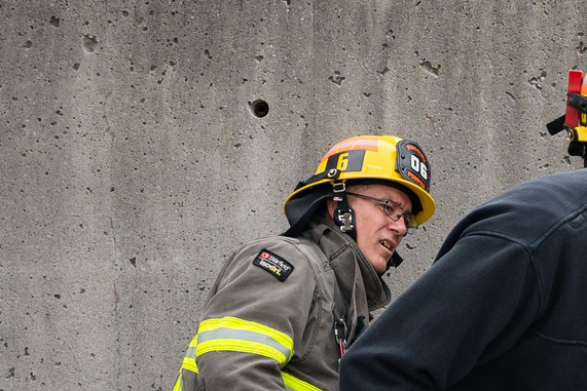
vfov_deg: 9.3
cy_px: 394
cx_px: 861
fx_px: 2381
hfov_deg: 13.3
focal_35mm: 146
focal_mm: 26.6
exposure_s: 1/1250
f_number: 2.8
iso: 200
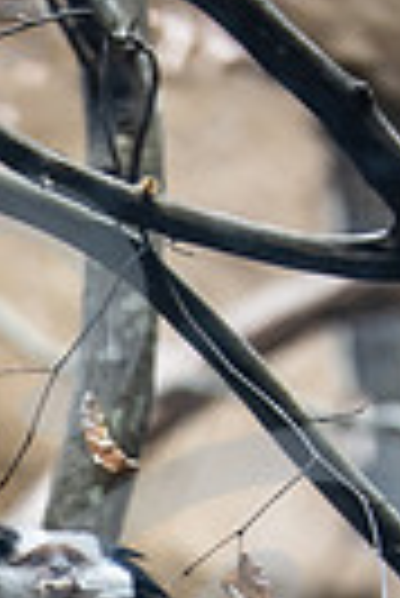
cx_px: -121
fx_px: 5070
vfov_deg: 6.6
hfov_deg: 4.5
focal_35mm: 305
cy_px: 931
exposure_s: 1/160
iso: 1000
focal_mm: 90
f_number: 2.8
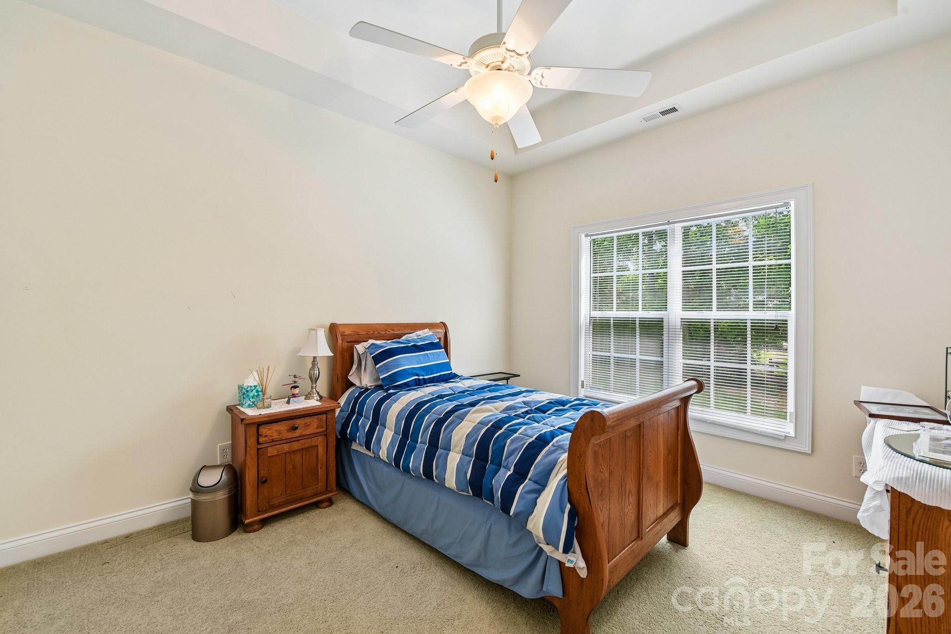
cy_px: 317
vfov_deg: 81.2
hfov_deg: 104.3
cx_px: 476
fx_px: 370
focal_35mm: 14
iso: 200
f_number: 8
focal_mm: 14
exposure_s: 1/15
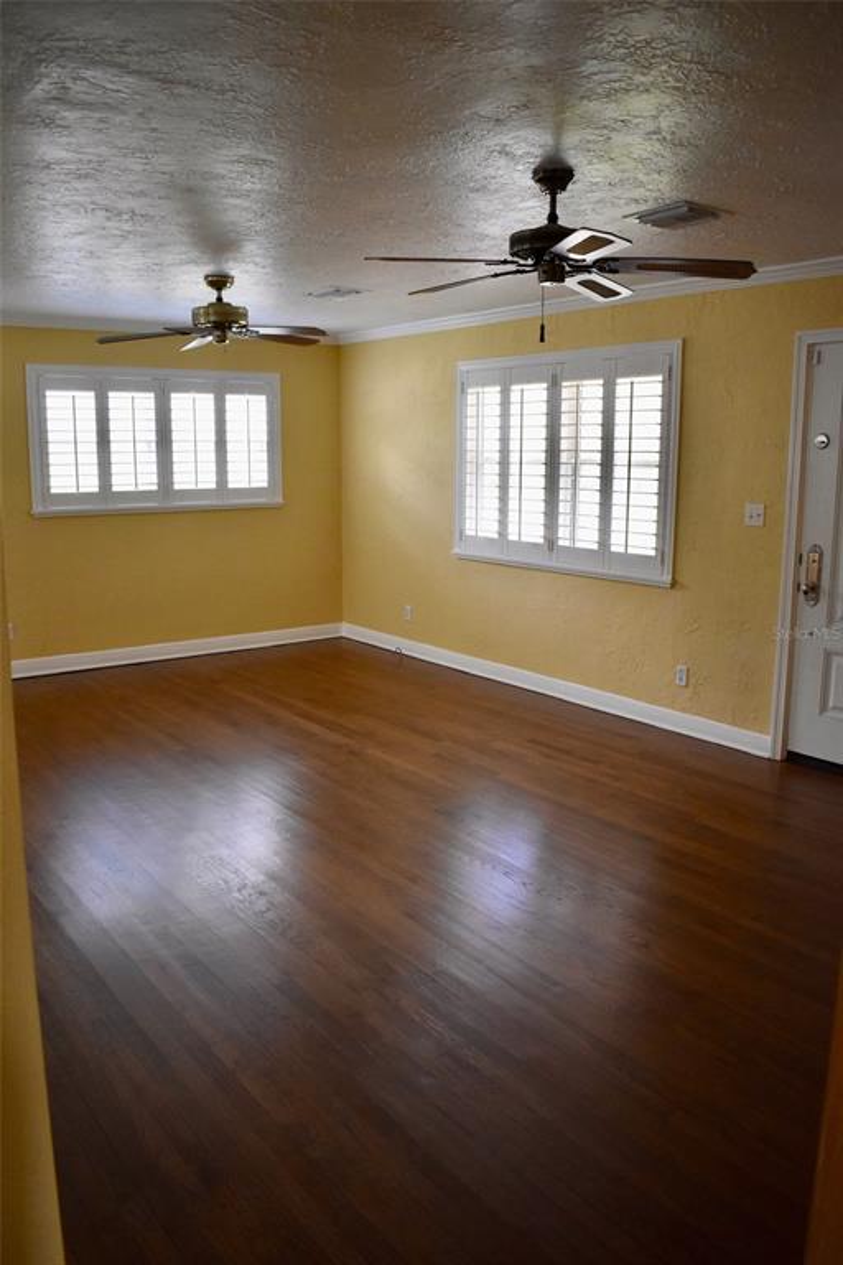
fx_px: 948
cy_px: 632
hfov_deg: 47.9
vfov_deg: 67.4
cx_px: 422
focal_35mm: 27
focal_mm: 18
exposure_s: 1/125
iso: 2200
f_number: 3.5
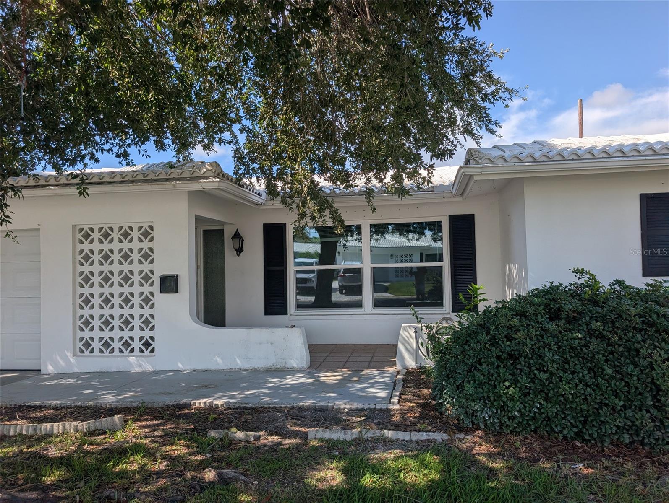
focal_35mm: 24
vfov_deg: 56.9
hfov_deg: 71.5
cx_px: 334
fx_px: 464
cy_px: 252
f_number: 1.68
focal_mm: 6.9
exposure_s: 1/845
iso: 19
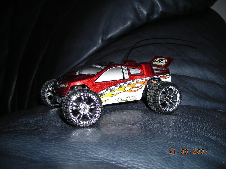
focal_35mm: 38
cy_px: 84
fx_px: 248
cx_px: 113
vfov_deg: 37.7
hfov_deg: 49.0
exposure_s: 1/60
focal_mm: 6.3
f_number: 3.2
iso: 50
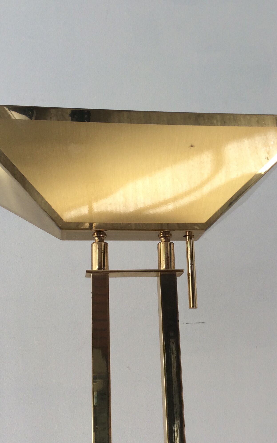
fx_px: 531
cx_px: 144
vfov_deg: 45.2
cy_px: 245
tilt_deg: +15.2
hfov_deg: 29.2
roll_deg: +1.4
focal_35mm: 44
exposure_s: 1/33
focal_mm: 3.3
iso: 32
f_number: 2.4
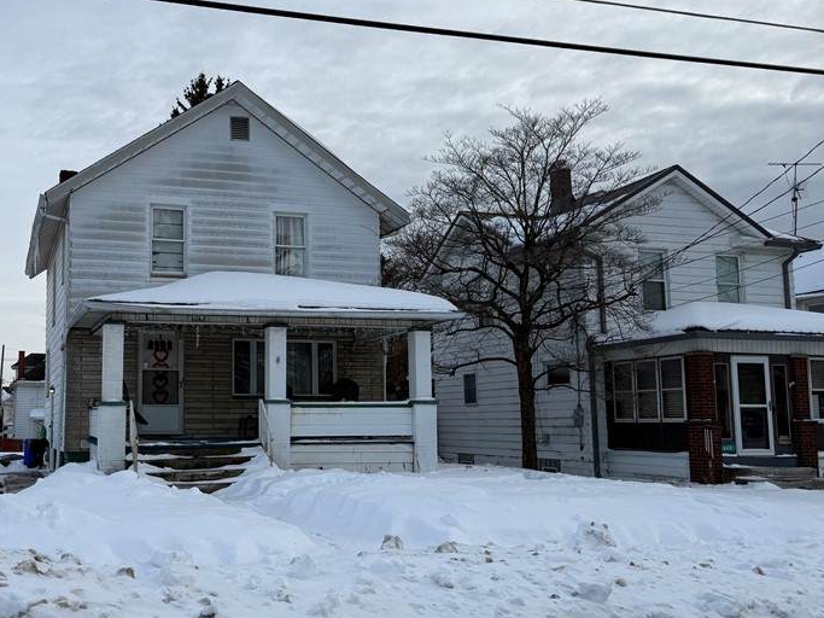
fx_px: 857
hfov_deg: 50.0
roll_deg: -1.1
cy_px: 332
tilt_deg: +6.8
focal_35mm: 36
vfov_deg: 39.6
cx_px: 247
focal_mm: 6.76
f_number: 1.78
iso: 80
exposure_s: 1/4167
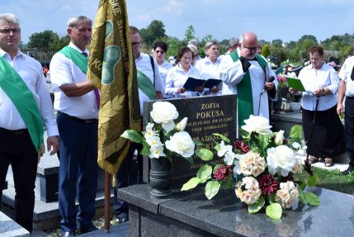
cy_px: 64
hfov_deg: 37.3
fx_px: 522
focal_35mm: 53
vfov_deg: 25.3
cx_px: 220
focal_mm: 35
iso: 100
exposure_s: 1/100
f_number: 13
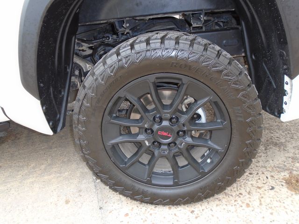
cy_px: 112
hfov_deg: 67.3
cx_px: 150
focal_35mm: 26
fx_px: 225
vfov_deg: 53.1
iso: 100
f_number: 3.2
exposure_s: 1/125
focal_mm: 4.6
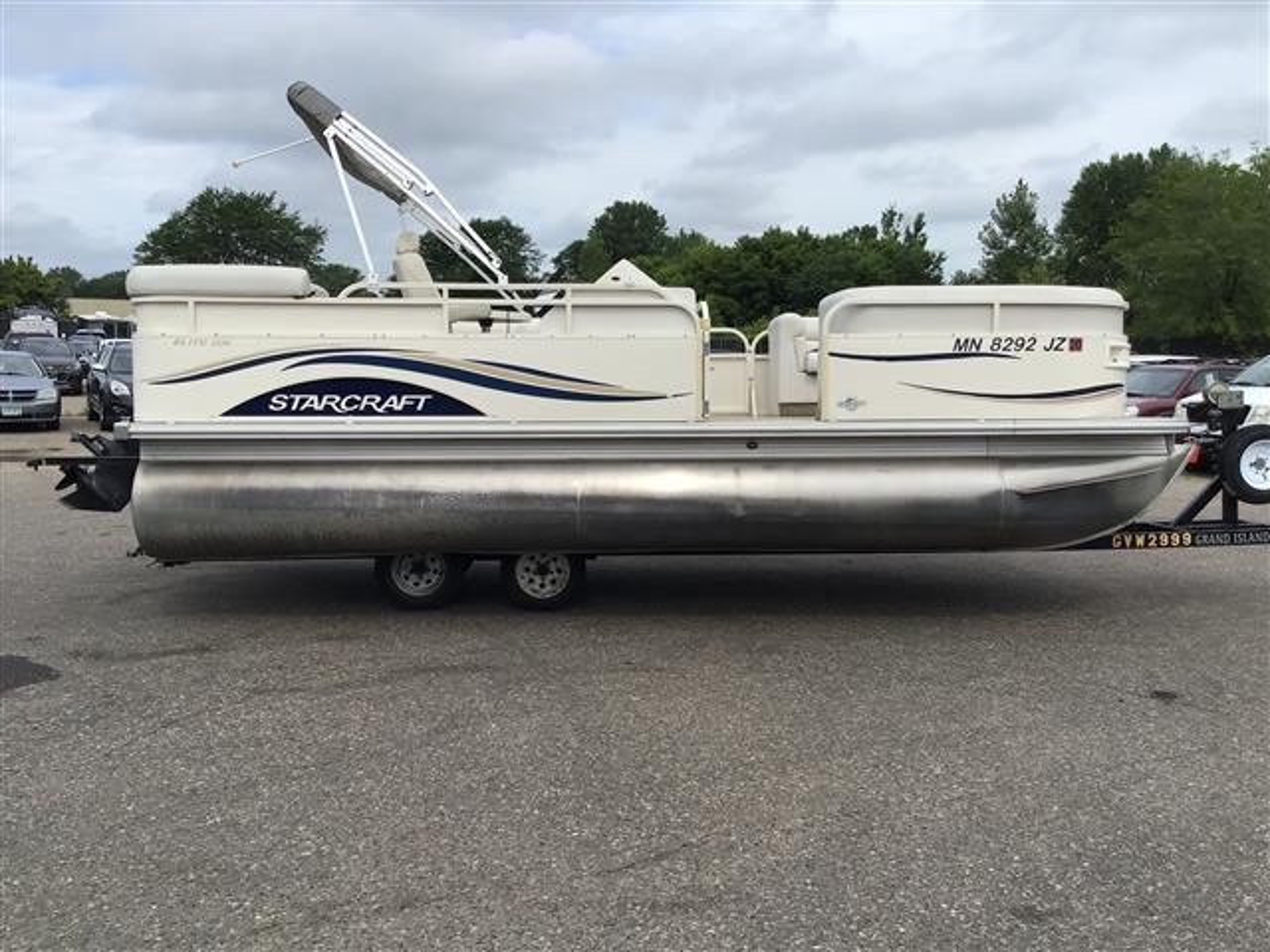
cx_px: 635
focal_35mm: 31
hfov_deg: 58.4
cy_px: 476
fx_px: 1137
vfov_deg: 45.4
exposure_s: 1/1087
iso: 25
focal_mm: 3.3
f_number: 2.4
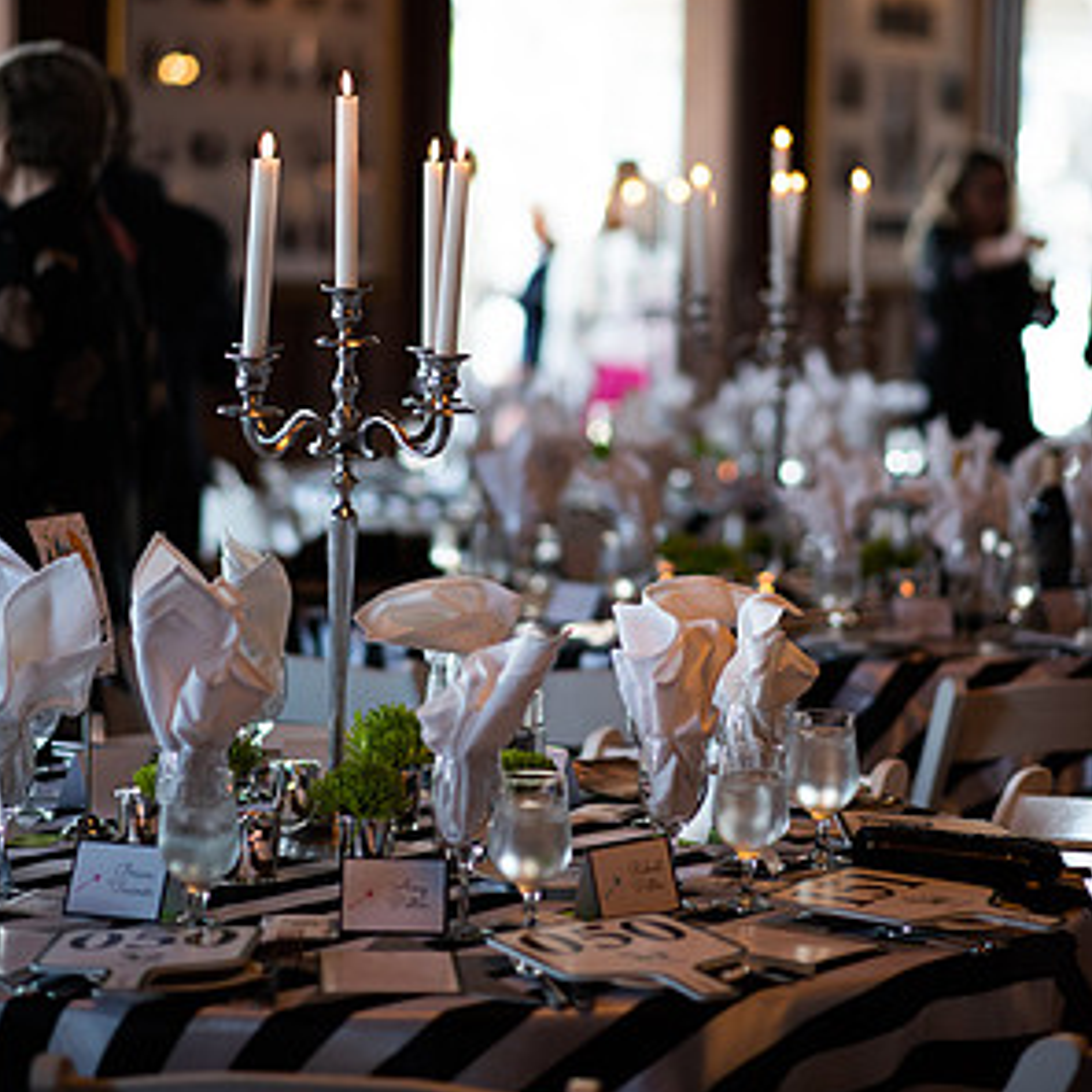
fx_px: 3926
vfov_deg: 15.8
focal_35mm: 110
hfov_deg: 15.8
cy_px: 454
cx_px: 542
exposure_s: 1/400
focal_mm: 85
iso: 640
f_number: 2
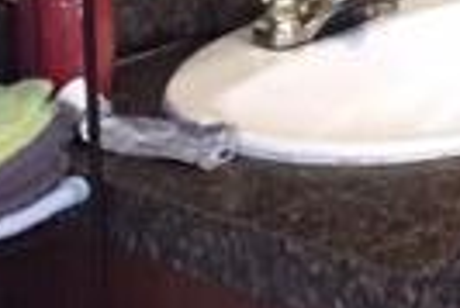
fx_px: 1855
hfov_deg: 13.0
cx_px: 775
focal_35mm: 145
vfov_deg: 8.9
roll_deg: +0.5
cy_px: -322
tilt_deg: -6.0
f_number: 2.2
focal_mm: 4.15
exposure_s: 1/15
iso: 320
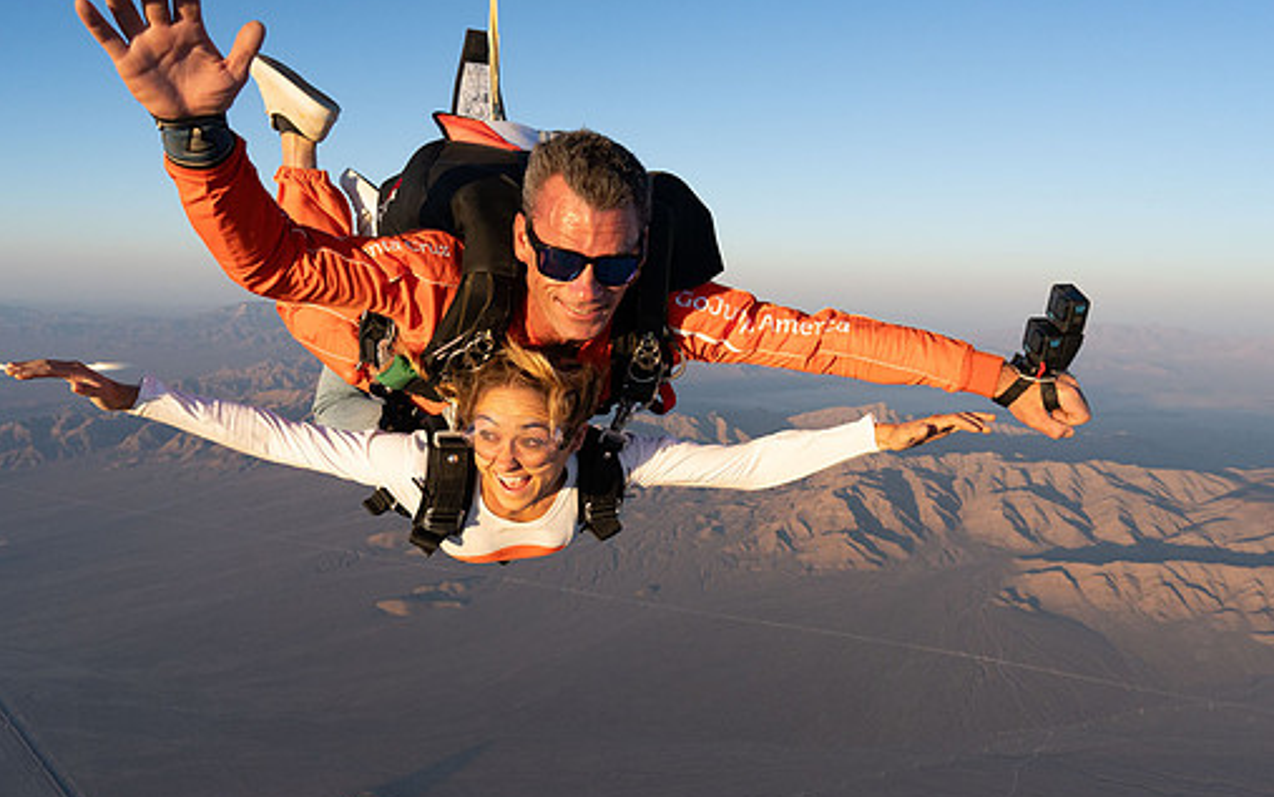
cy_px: 474
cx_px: 606
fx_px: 972
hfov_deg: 66.4
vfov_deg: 44.3
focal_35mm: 28
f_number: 6.3
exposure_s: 1/2000
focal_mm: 24
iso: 1250
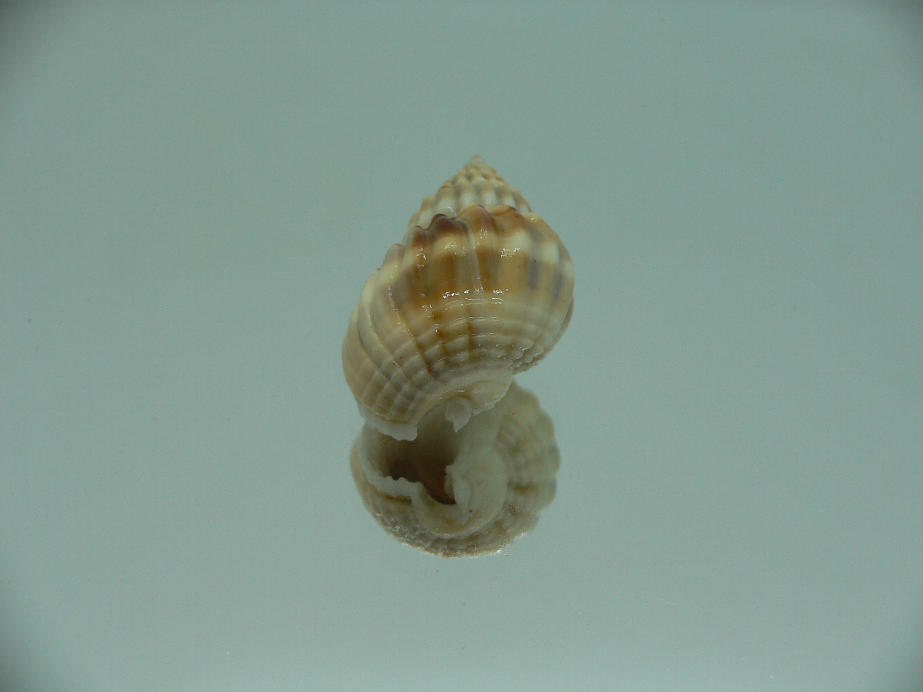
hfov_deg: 52.6
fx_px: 933
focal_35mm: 35
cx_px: 462
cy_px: 346
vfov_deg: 40.7
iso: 80
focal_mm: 4.6
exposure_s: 1/60
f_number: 2.8
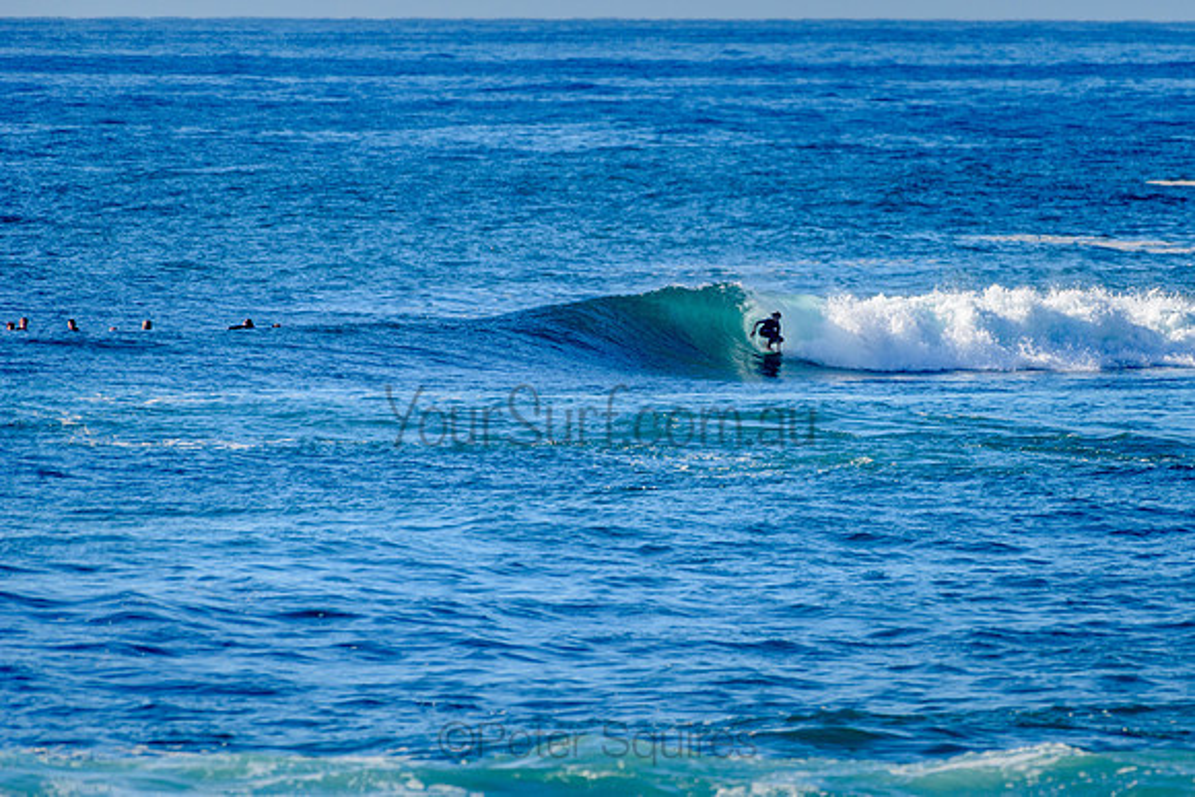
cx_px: 733
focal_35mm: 613
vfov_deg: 2.2
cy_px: 340
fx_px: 20359
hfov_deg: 3.4
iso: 220
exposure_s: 1/2000
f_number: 5.6
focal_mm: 500
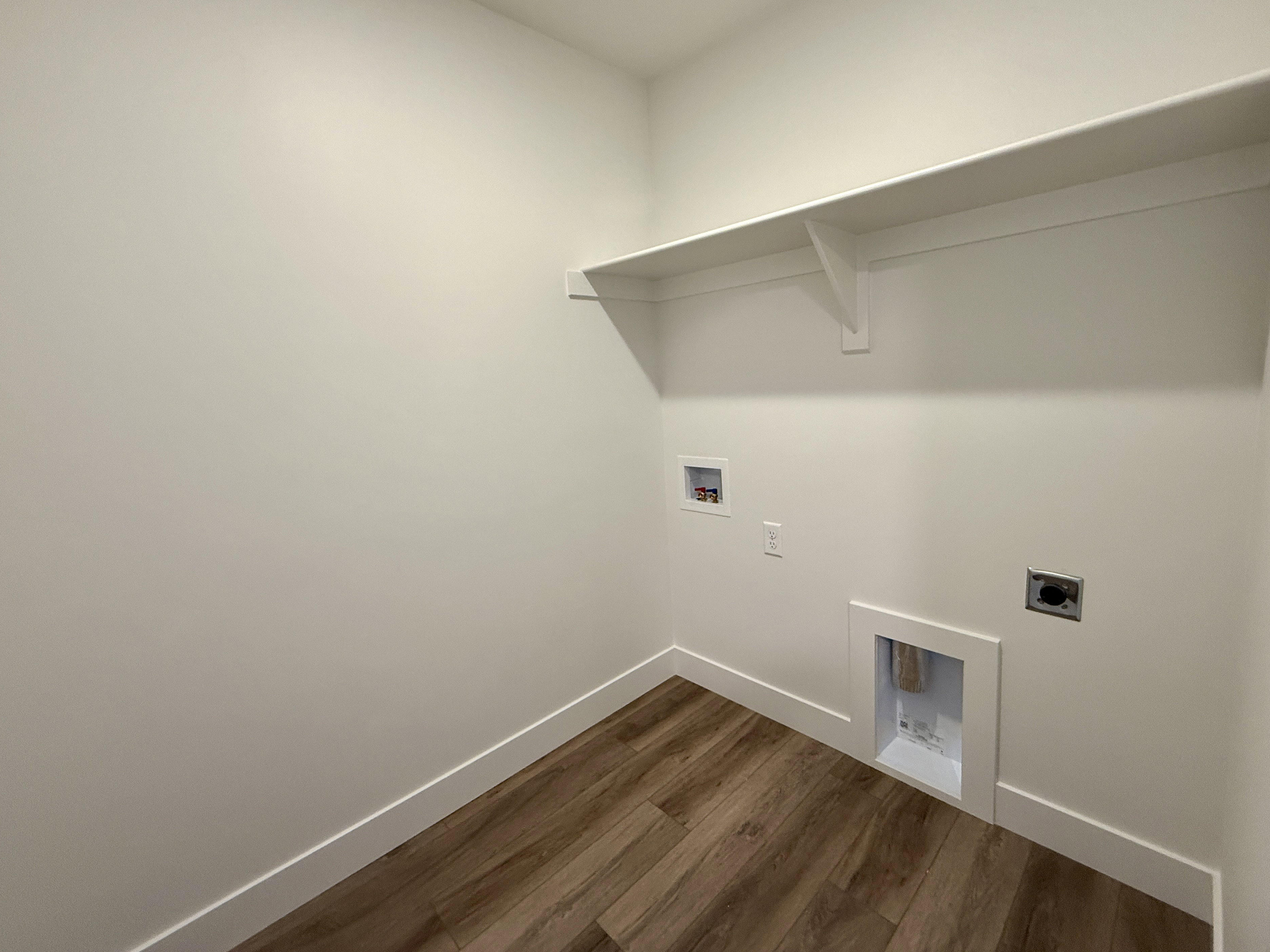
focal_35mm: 15
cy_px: 445
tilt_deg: -6.1
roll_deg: +3.0
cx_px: 655
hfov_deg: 98.1
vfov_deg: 81.6
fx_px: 550
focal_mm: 2.22
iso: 250
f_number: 2.2
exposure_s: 1/120
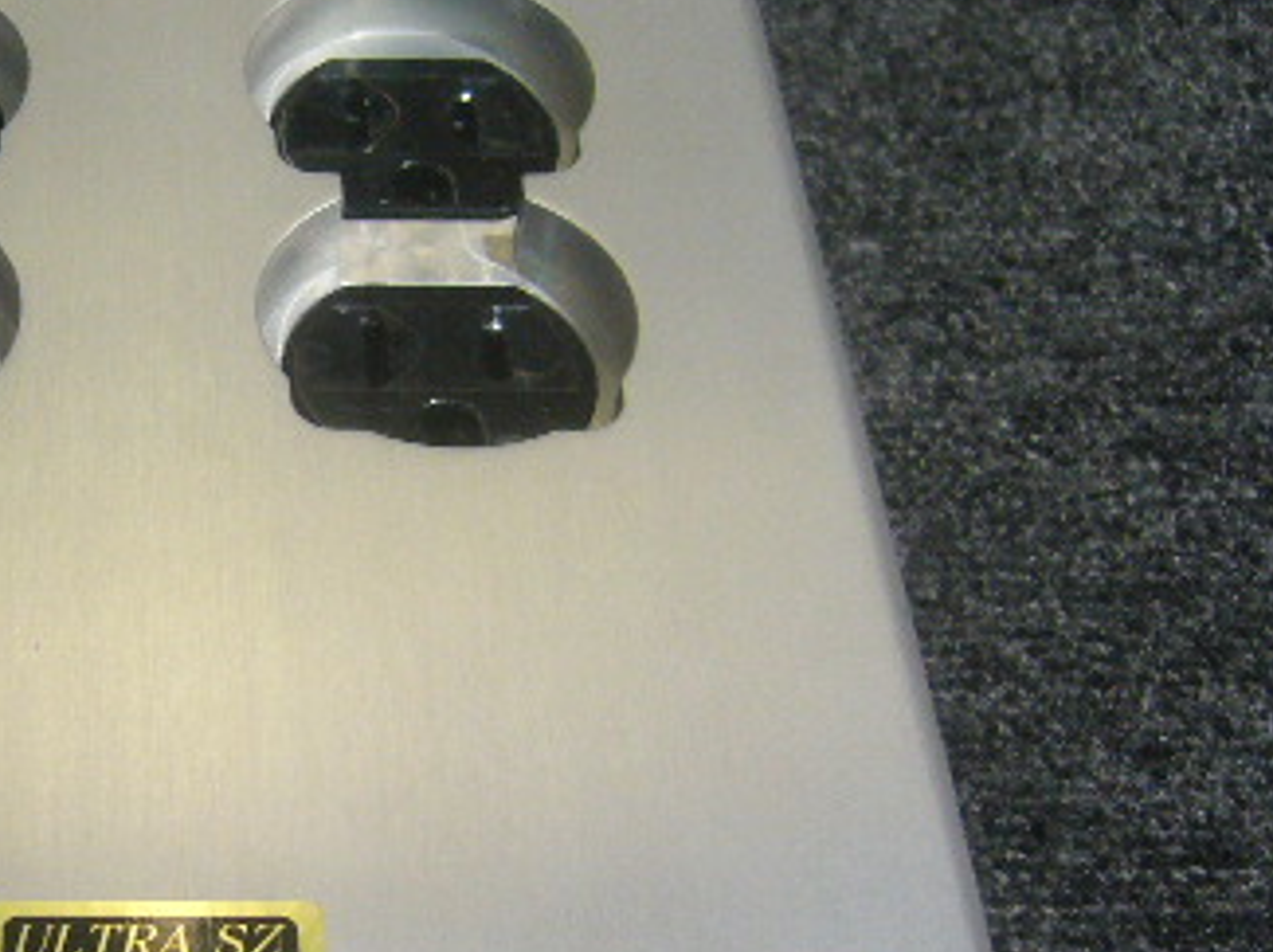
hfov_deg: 27.1
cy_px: 564
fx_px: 2535
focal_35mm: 69
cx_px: 106
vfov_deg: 21.2
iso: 200
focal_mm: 5.8
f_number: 2.8
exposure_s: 1/60
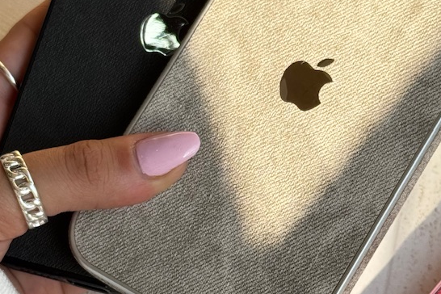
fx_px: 1433
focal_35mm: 117
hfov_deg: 17.5
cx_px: 258
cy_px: 158
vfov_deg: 11.7
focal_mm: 6.76
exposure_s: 1/822
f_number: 1.78
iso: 64
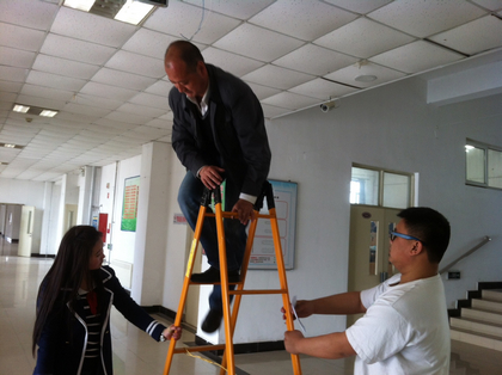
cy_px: 188
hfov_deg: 52.7
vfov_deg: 40.6
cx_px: 251
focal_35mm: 35
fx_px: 507
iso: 80
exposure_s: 1/20
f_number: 2.8
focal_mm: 3.85
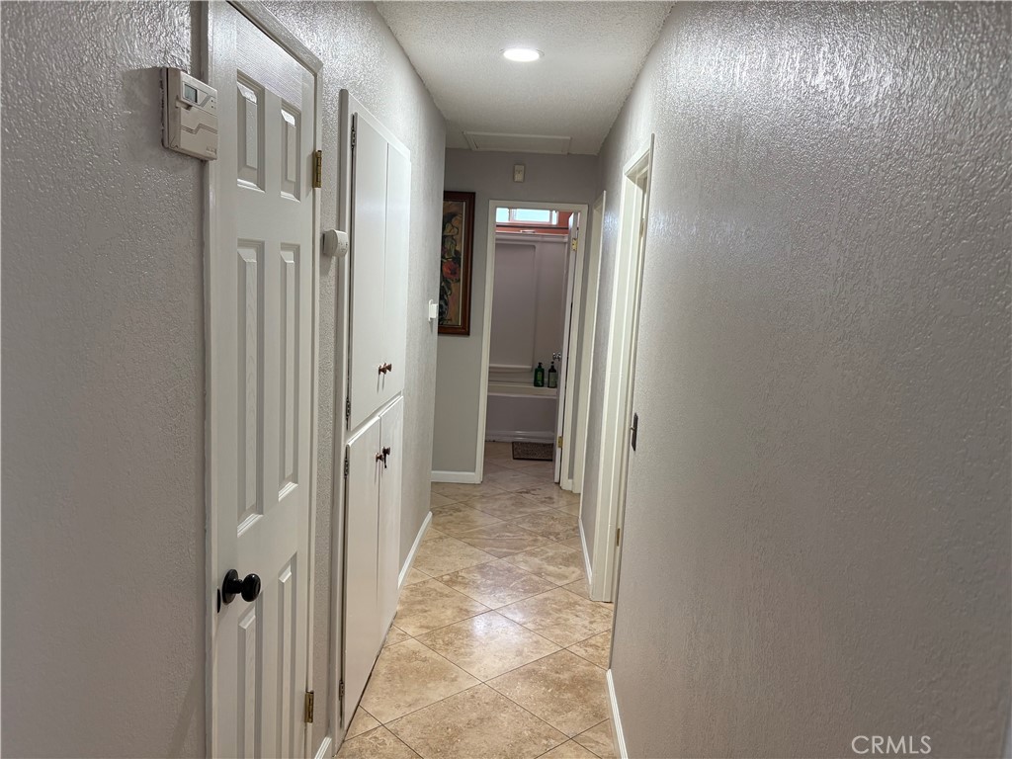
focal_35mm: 26
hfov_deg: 67.3
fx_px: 760
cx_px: 506
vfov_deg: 53.1
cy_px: 380
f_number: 1.6
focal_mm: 5.96
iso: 160
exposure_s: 1/60
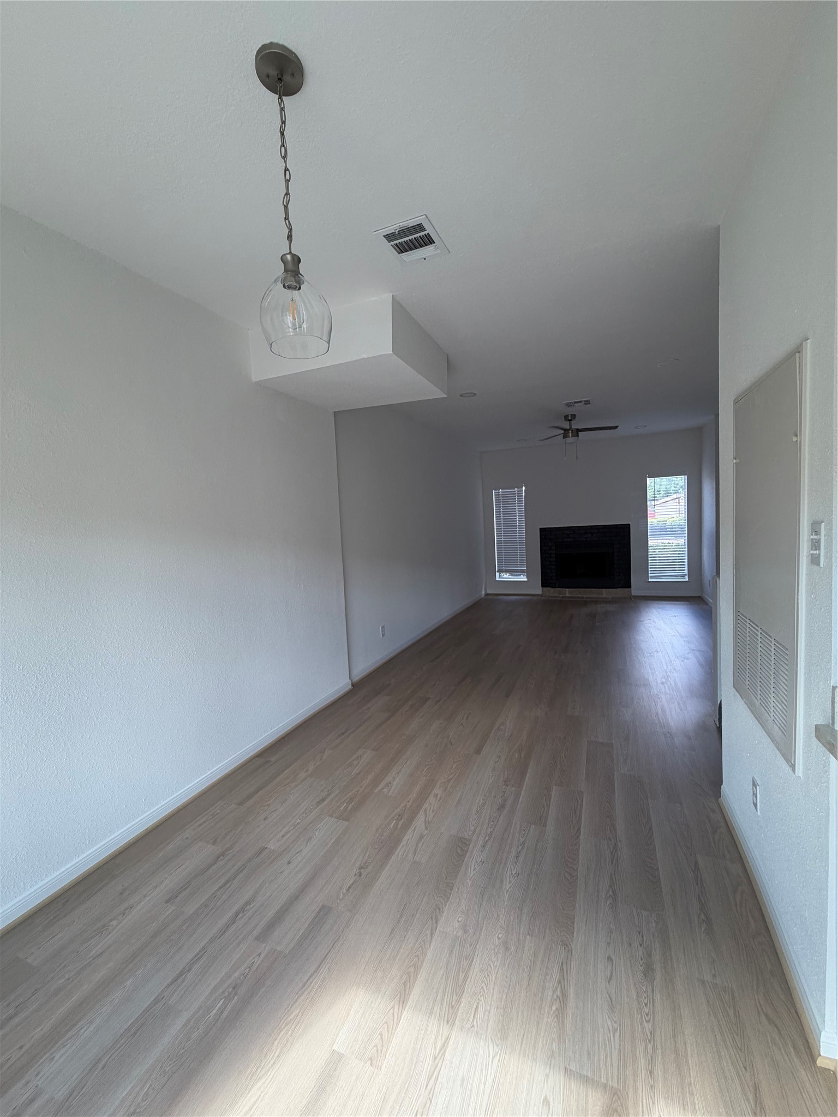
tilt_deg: -3.8
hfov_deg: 85.7
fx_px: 452
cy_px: 558
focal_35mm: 14
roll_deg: +2.8
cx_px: 419
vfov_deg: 102.1
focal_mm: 2.22
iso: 100
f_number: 2.2
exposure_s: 1/121
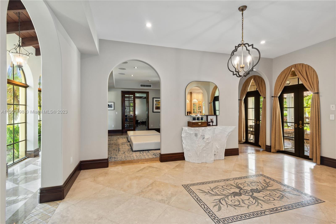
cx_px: 168
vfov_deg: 70.4
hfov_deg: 93.3
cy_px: 112
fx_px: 159
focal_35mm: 17
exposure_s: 1/6
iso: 200
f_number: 8
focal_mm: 17
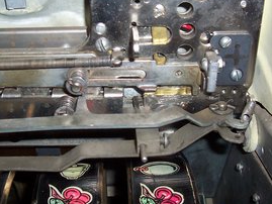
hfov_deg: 34.9
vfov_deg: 26.5
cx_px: 137
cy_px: 76
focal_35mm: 55
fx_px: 432
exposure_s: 1/60
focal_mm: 5.6
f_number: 2.8
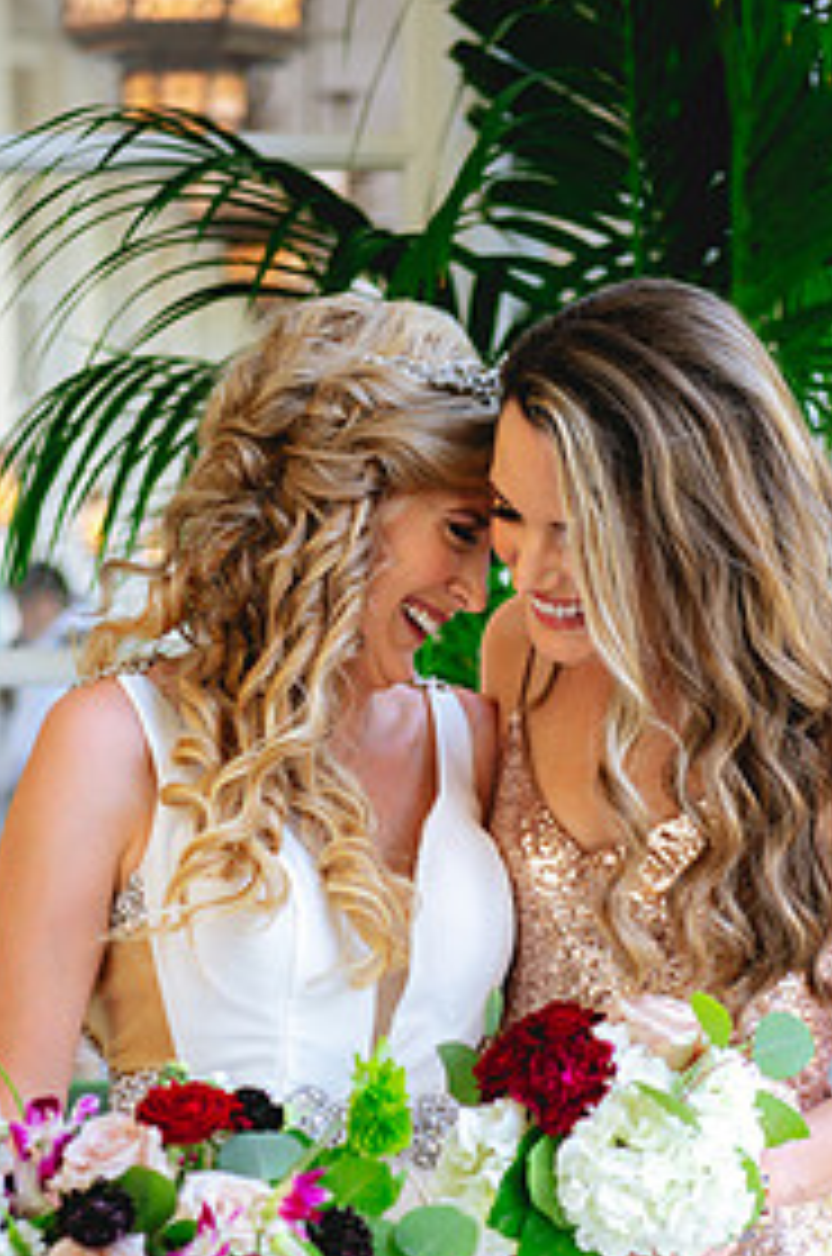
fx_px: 3932
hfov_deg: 12.1
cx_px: 474
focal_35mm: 113
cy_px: 1004
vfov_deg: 18.0
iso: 400
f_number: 2.8
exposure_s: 1/200
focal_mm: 70
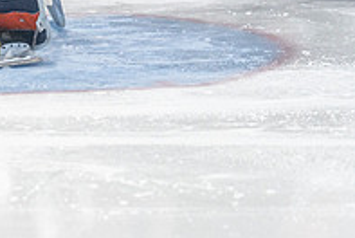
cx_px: -76
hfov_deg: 6.3
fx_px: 3220
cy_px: -104
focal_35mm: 326
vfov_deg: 4.2
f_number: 5
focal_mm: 111
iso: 1600
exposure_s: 1/640
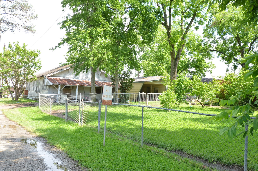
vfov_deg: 43.4
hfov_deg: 62.0
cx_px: 129
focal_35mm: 30
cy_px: 86
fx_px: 215
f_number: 10
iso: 200
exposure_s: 1/60
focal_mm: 20
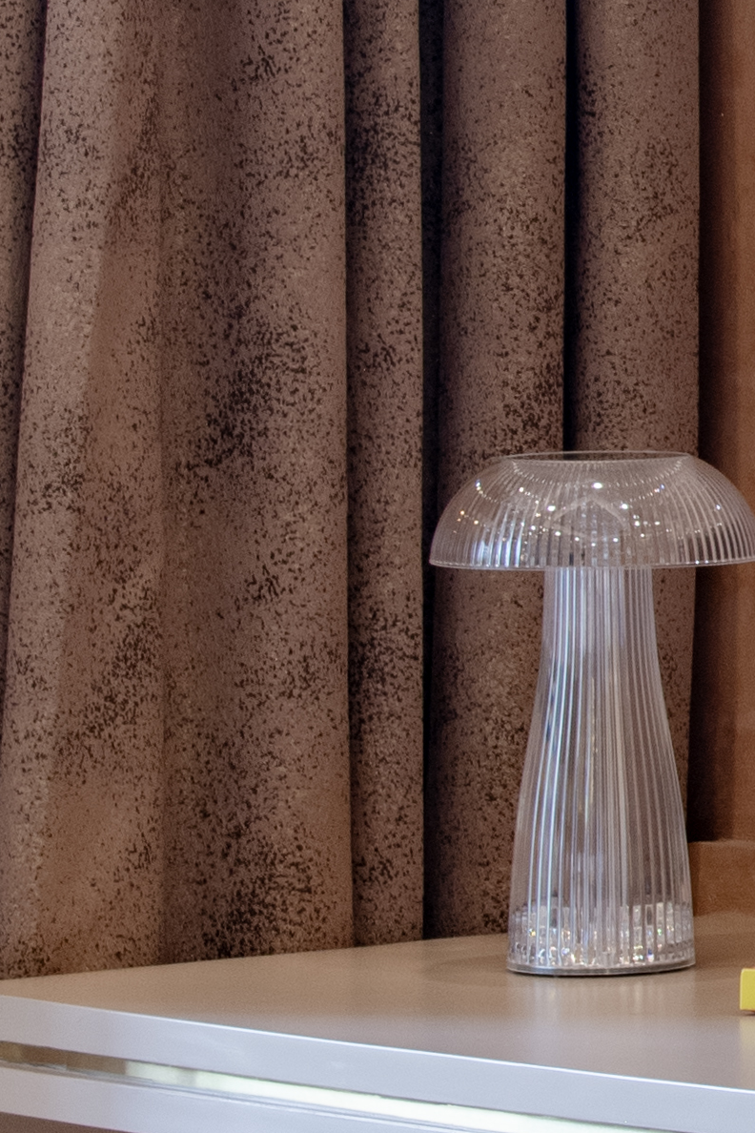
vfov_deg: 6.8
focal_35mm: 301
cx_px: 2307
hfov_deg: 4.4
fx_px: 9468
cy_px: 261
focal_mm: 44
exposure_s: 1/6
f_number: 8
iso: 100
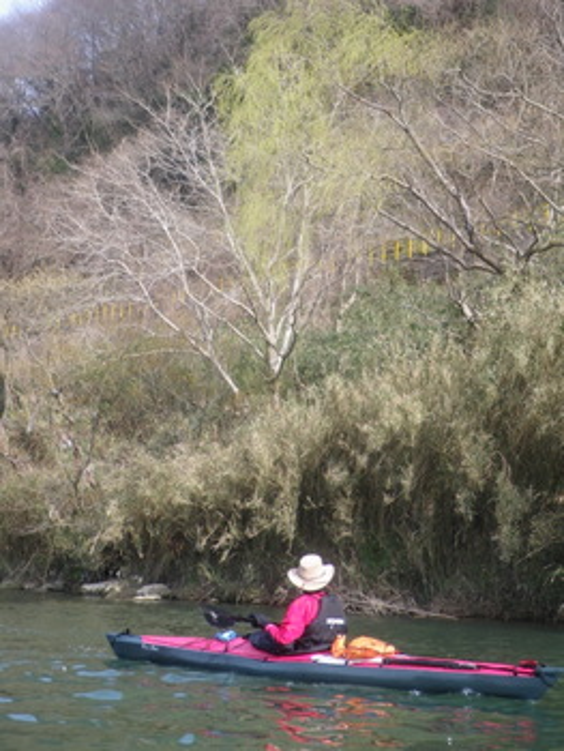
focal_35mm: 62
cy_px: 376
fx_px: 1345
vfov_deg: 31.2
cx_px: 282
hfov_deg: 23.7
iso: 50
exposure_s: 1/80
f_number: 4.6
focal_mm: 11.1
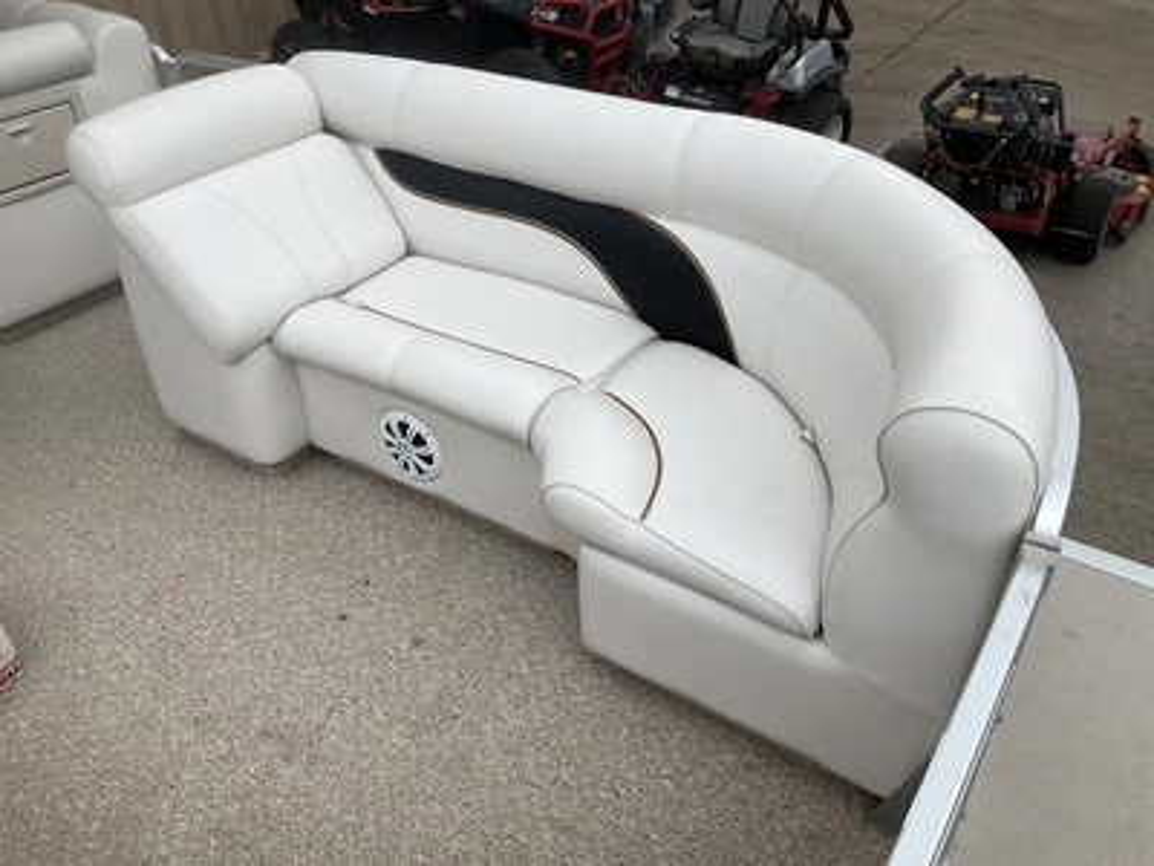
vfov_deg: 48.2
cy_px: 433
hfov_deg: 61.7
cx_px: 577
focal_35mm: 29
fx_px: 967
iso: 25
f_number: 1.8
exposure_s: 1/3125
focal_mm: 3
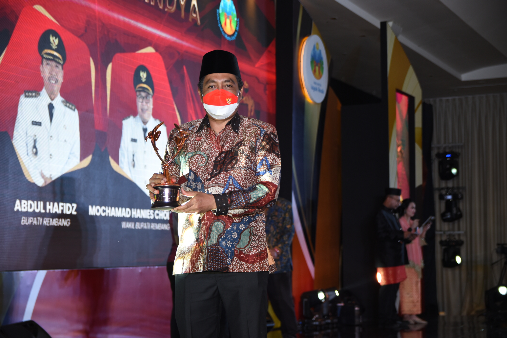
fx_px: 1056
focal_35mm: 75
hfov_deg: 27.0
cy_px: 169
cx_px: 254
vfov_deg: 18.2
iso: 250
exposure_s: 1/125
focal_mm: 50
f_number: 2.8
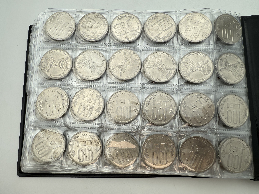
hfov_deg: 71.6
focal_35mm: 24
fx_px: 180
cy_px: 97
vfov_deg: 56.8
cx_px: 130
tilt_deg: -79.8
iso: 40
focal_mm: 2.22
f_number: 2.2
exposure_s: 1/291
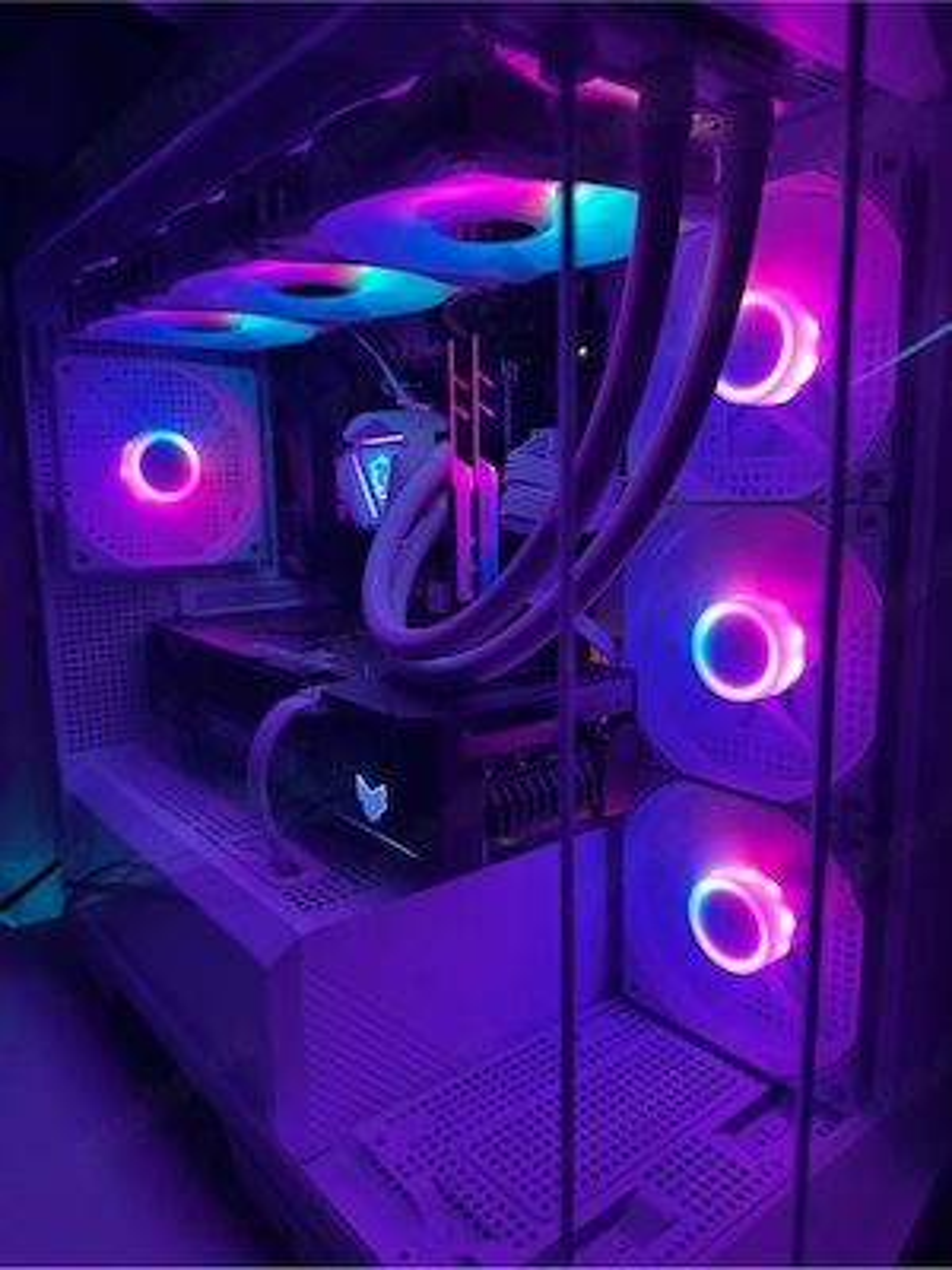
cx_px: 476
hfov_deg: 56.8
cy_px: 635
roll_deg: +0.4
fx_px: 880
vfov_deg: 71.6
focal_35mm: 24
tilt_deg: -9.9
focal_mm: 6.86
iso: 200
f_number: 1.78
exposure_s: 1/121
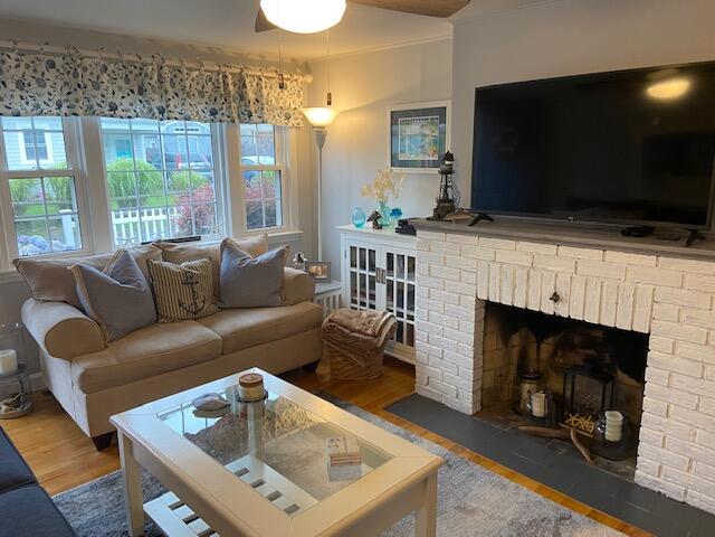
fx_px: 537
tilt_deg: -14.3
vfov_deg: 53.1
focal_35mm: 26
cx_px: 358
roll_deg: +1.2
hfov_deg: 67.3
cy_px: 268
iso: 100
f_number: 1.8
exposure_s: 1/60
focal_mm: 4.25
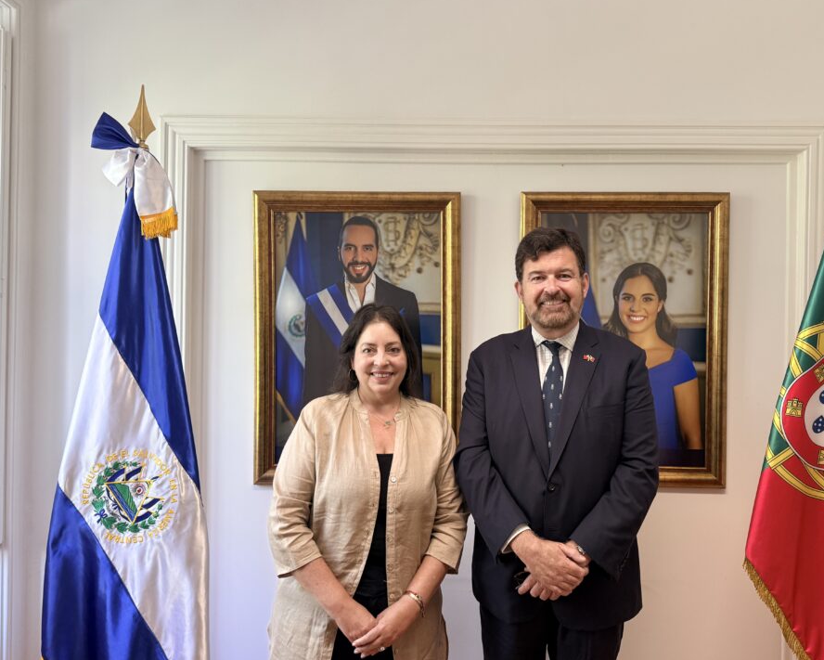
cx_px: 474
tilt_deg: +1.2
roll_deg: +0.0
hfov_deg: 63.7
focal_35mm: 27
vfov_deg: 53.2
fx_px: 659
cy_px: 350
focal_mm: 6.76
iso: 200
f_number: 1.78
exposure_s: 1/106
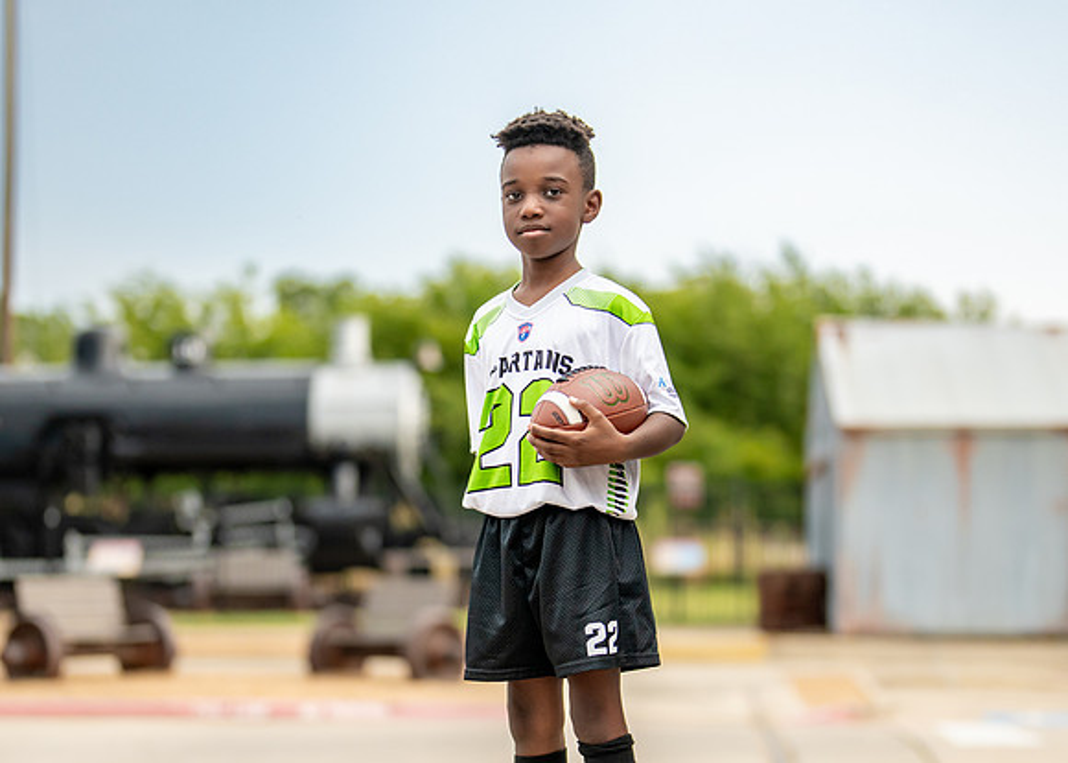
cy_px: 484
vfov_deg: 16.6
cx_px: 575
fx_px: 2606
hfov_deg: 23.2
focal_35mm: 86
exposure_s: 1/1000
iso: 500
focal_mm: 50
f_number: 1.2
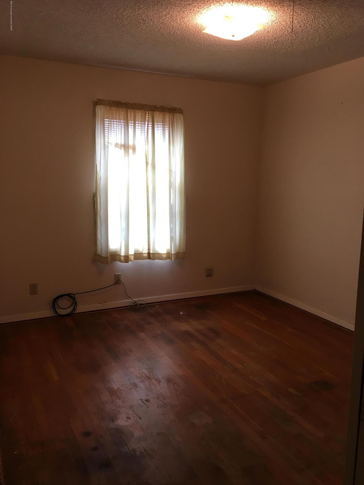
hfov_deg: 48.2
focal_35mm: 29
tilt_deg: -9.2
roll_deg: -0.3
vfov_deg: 61.7
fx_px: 407
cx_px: 182
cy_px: 242
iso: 25
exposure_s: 1/30
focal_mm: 4.15
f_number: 2.2
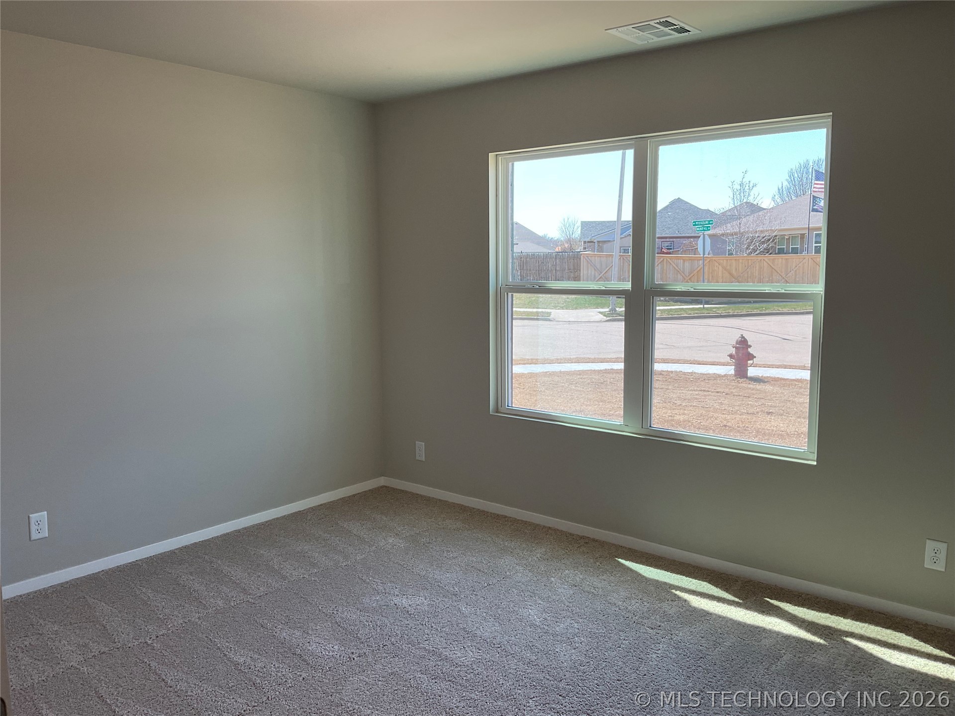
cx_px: 478
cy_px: 358
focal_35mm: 29
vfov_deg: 48.2
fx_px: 800
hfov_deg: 61.7
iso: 16
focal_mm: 3
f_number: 1.8
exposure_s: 1/166
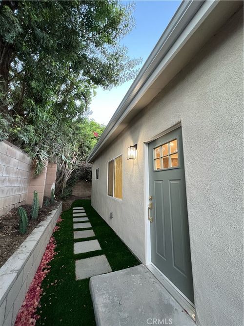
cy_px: 163
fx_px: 122
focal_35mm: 13
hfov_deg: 89.9
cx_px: 122
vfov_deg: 106.2
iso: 200
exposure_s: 1/60
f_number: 1.8
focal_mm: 1.57
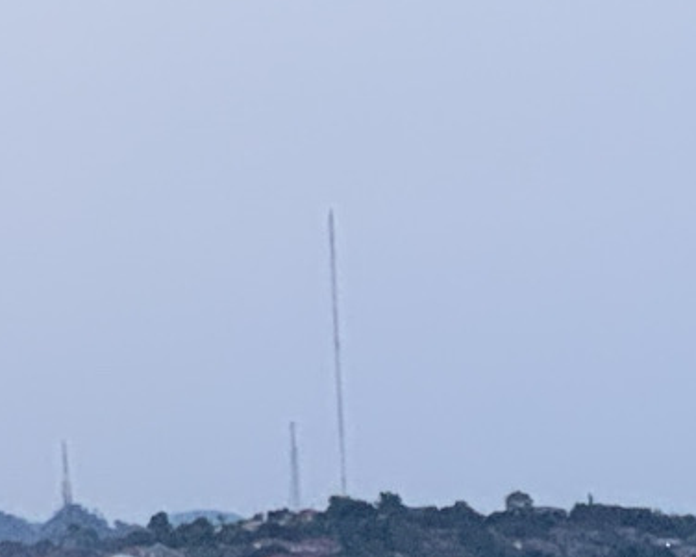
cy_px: 892
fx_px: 5563
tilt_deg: -3.3
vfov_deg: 5.7
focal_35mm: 270
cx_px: 1814
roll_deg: +1.2
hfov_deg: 6.7
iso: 400
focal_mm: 6
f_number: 2.4
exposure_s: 1/60
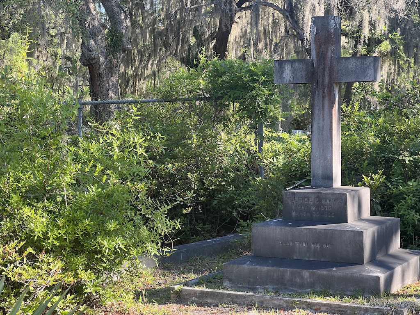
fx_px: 934
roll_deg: +0.8
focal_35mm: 77
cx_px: 210
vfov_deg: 19.1
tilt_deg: -2.7
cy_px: 158
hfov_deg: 25.3
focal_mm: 9
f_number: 2.8
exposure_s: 1/99
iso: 40
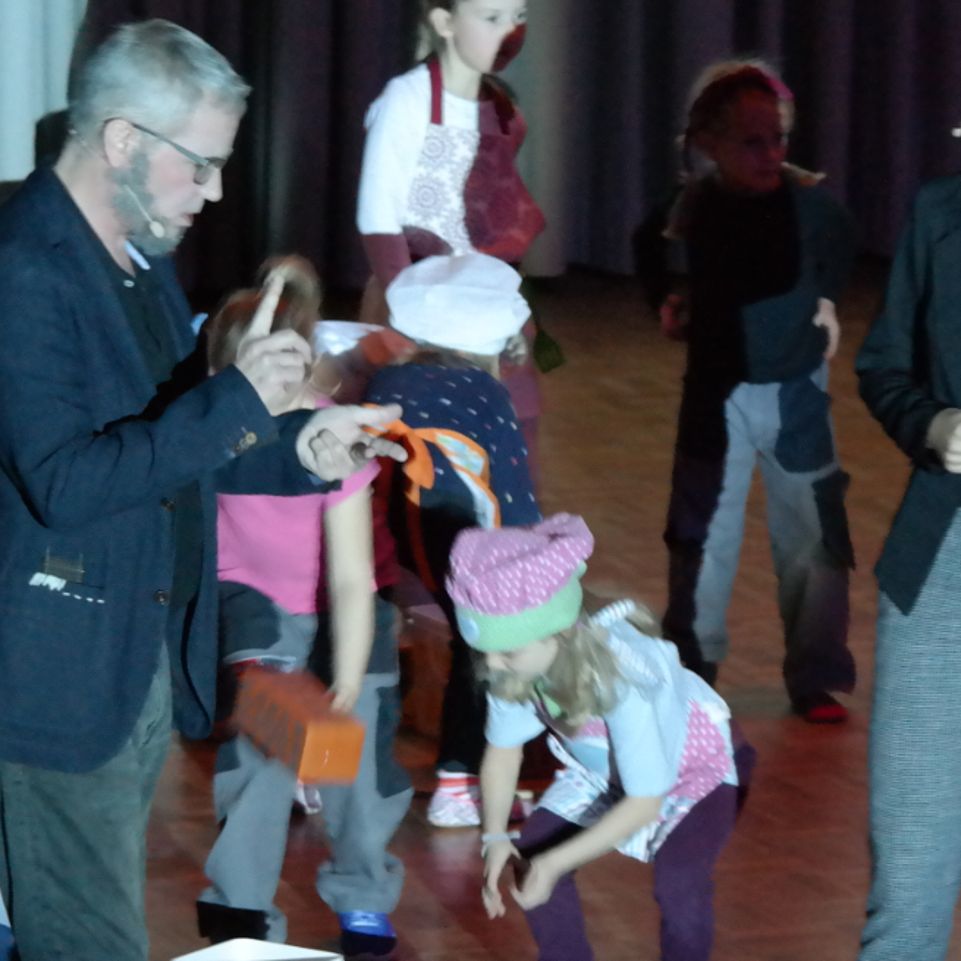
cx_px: 530
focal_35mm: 332
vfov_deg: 5.3
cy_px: 459
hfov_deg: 5.3
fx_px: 10428
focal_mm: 104
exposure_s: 1/40
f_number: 5
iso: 3200
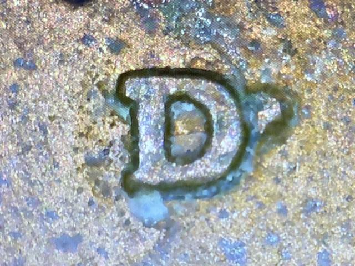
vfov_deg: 28.0
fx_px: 533
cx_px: 178
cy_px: 133
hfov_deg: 36.8
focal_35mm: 52
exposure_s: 1/60
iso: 160
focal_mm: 6
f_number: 2
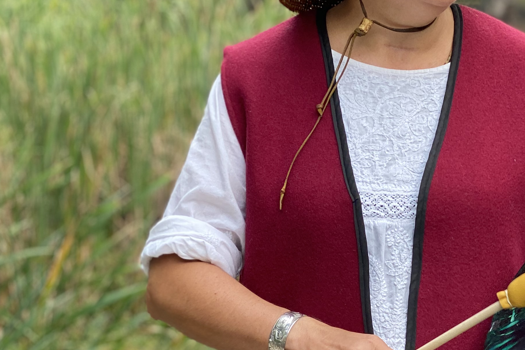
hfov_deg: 16.9
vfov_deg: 11.4
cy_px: 293
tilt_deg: -11.5
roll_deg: -2.9
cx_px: 430
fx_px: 1750
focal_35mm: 120
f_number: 2
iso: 25
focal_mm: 6
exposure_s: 1/122
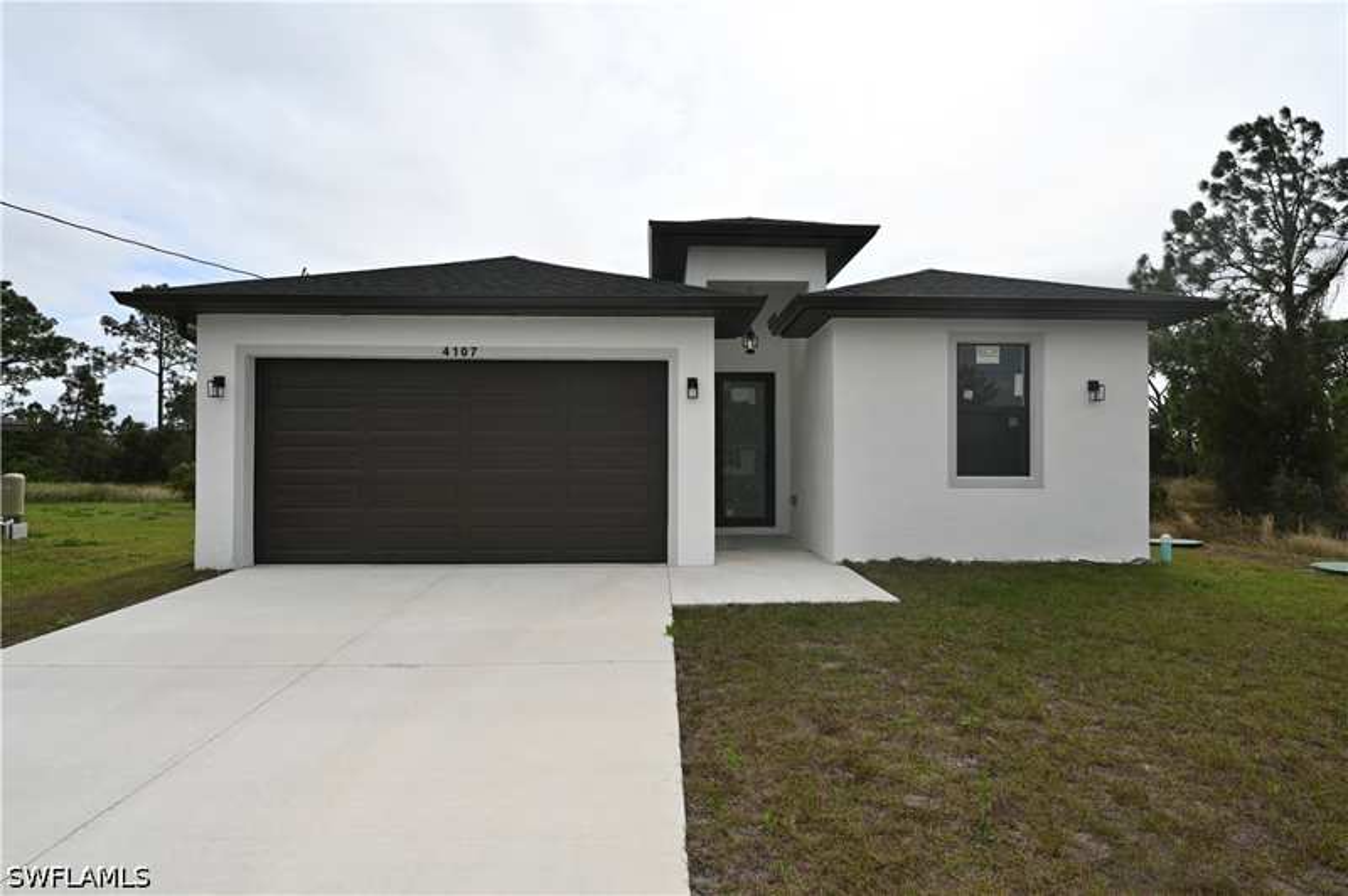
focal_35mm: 18
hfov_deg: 90.0
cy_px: 448
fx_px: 673
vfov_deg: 67.3
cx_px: 674
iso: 100
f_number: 8
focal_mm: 18
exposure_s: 1/500
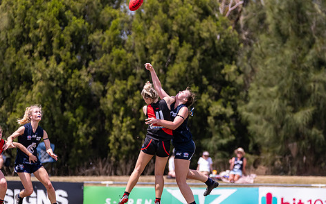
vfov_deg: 2.4
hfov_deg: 3.8
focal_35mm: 549
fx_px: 4876
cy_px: 91
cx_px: 166
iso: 800
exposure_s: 1/2500
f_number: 6.3
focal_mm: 360
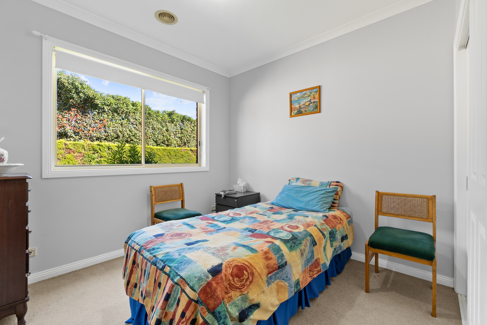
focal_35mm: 15
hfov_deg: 100.4
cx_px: 244
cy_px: 162
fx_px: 203
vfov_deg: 77.3
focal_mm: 10
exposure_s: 1/6
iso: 200
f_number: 8
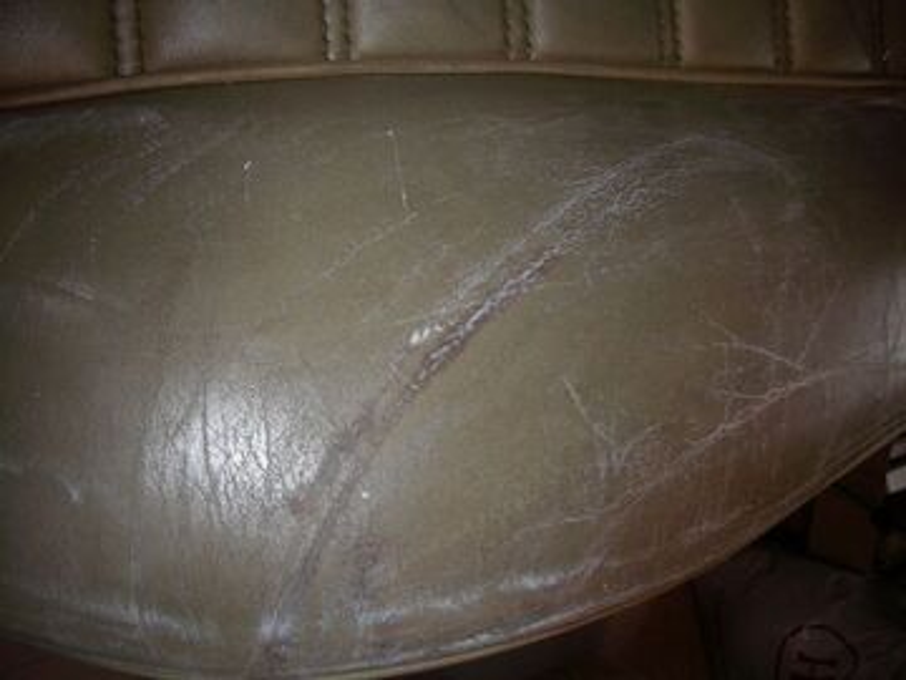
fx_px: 916
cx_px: 453
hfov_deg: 52.6
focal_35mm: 35
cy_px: 340
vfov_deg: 40.7
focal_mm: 5.8
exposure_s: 1/40
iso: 160
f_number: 2.6
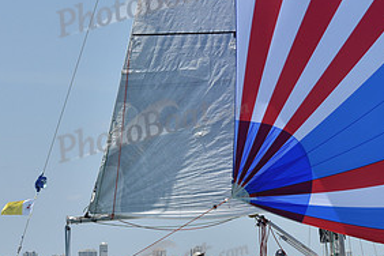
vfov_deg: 9.5
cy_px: 179
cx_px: 320
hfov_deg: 14.2
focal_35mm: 144
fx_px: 1536
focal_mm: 70
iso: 250
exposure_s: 1/1250
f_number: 8
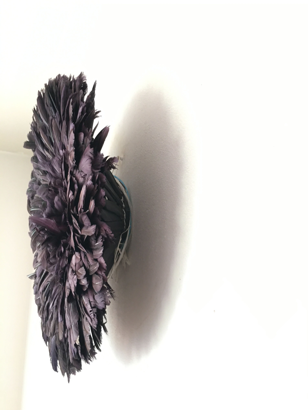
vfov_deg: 61.7
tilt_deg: +14.7
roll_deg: -0.5
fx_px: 344
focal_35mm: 29
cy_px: 205
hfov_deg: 48.2
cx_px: 154
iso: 80
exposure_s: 1/17
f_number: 2.2
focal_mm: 4.15
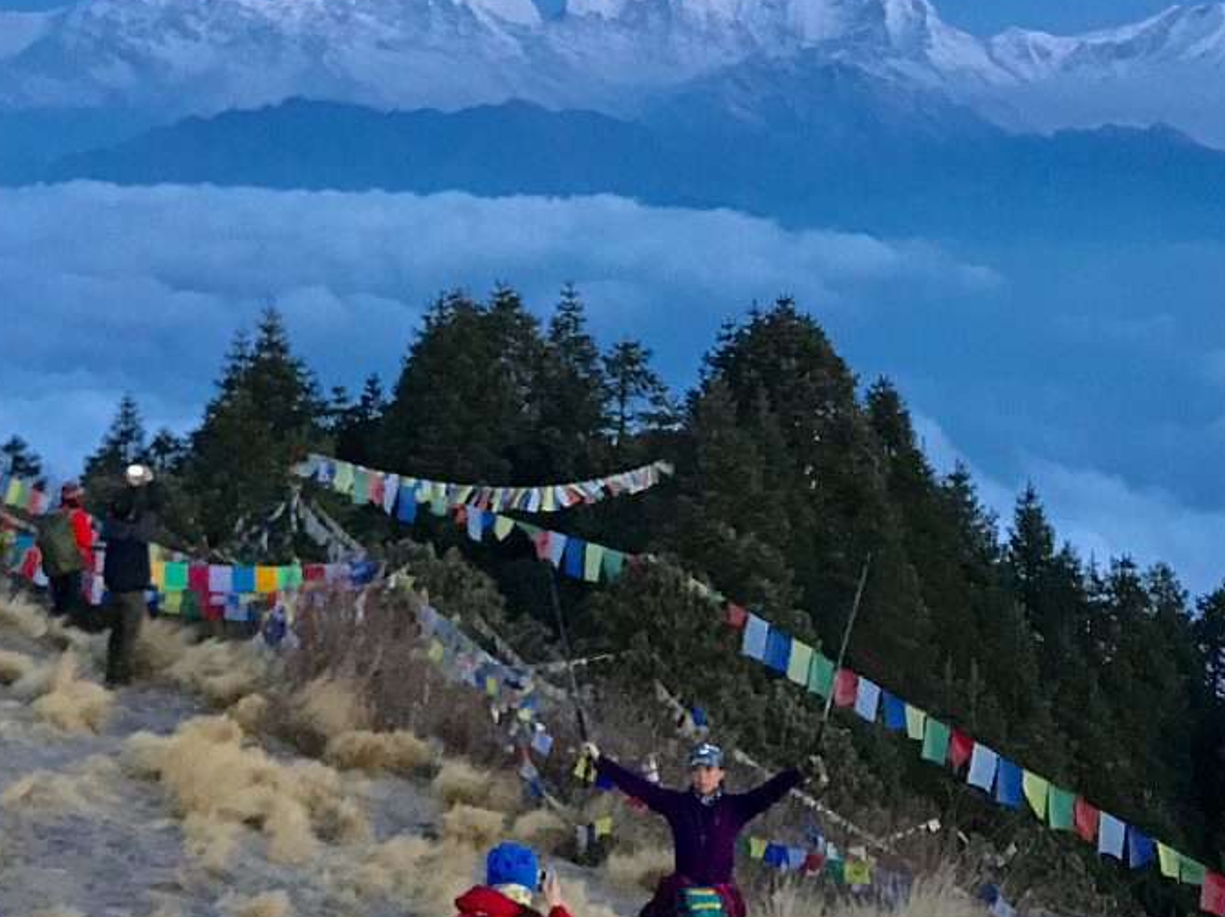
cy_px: 196
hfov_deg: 28.9
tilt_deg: +0.9
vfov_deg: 21.7
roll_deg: -2.2
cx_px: 707
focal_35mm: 67
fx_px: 2370
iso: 64
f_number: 1.8
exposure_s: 1/17
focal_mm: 3.99
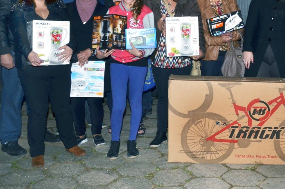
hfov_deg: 38.7
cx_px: 213
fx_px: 395
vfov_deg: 26.7
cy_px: 58
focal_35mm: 50
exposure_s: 1/80
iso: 400
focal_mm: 20
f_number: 14
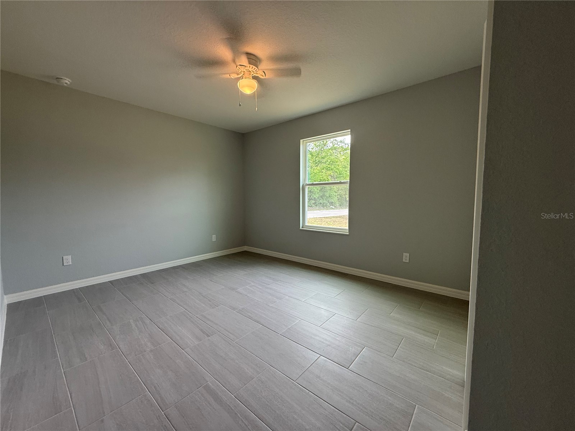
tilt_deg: -4.2
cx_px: 288
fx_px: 233
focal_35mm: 14
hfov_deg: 102.1
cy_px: 216
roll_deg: +0.2
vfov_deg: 85.7
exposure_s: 1/120
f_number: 2.2
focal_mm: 2.22
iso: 160
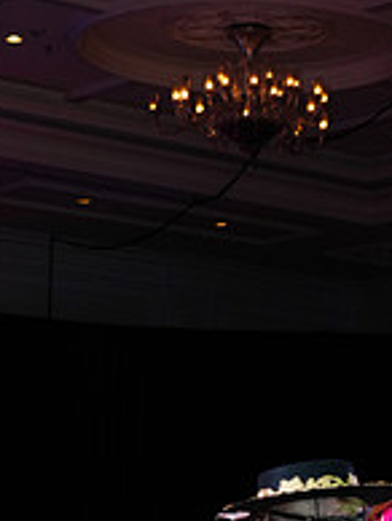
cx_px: 458
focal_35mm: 138
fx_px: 2079
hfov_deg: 10.6
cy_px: 701
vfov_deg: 13.7
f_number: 4
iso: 1600
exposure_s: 1/250
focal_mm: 48
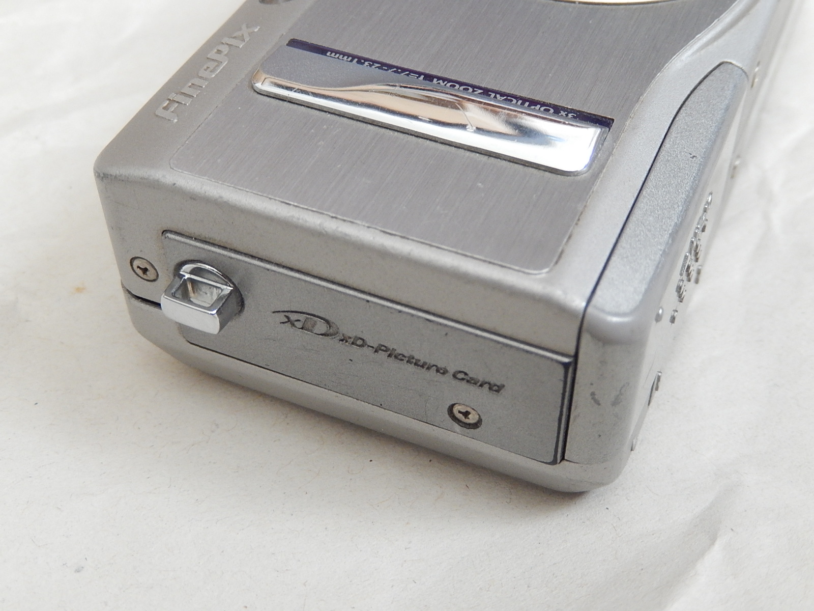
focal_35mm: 51
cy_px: 306
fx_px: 1199
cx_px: 407
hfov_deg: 37.5
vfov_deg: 28.6
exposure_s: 1/40
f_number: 4.5
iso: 400
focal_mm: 9.2
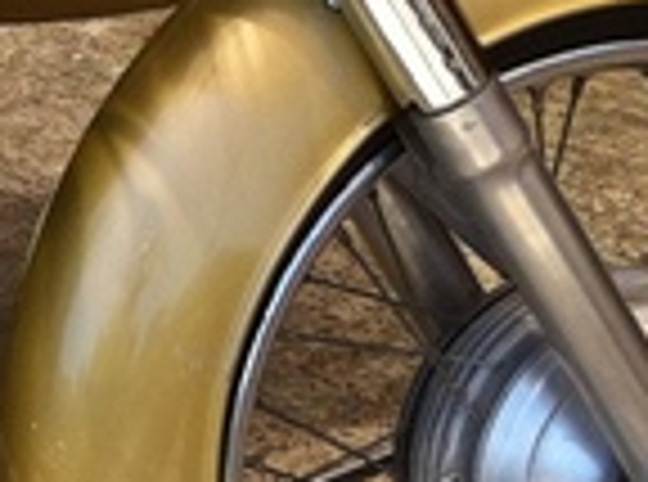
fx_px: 3638
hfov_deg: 9.5
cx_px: -684
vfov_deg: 7.5
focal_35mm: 195
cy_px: -90
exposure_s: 1/404
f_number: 2.8
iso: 80
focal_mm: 3.85
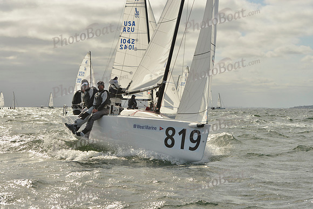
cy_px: 104
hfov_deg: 26.0
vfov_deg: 17.5
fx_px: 678
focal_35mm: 78
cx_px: 156
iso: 400
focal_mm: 78
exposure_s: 1/2000
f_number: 10
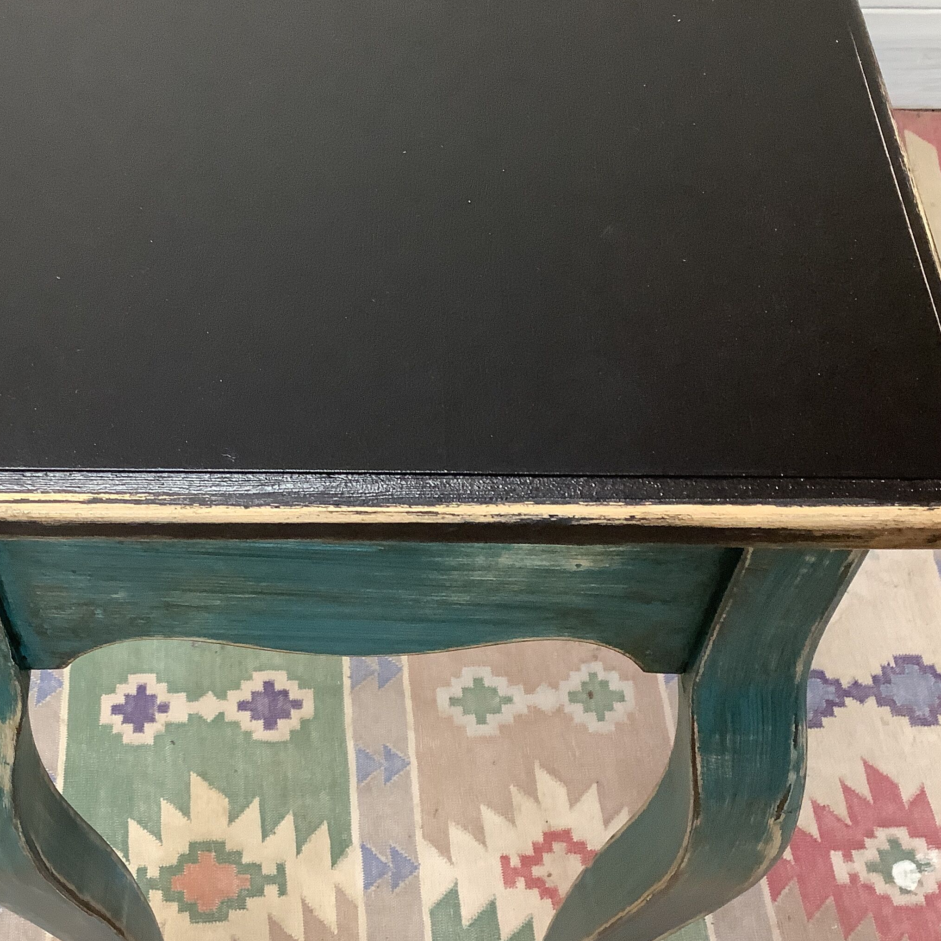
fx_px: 1353
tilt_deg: -58.0
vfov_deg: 38.2
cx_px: 349
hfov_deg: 38.1
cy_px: 562
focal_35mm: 44
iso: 200
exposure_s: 1/50
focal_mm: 3.3
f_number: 2.4
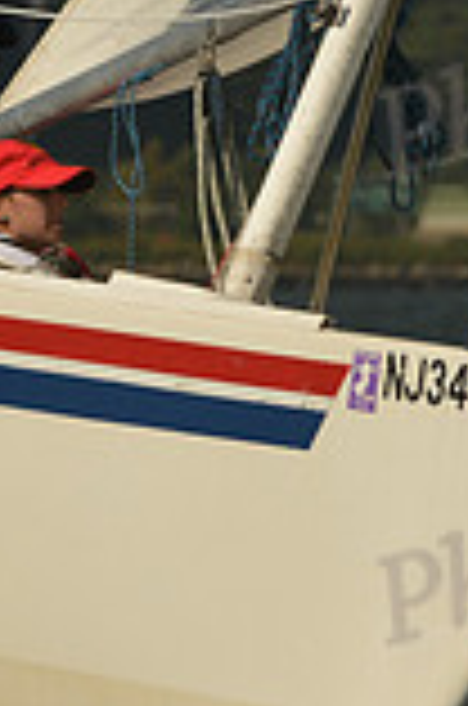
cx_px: 148
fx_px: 21779
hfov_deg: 1.2
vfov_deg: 1.9
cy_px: 357
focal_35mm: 1112
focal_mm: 300
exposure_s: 1/1250
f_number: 10
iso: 320
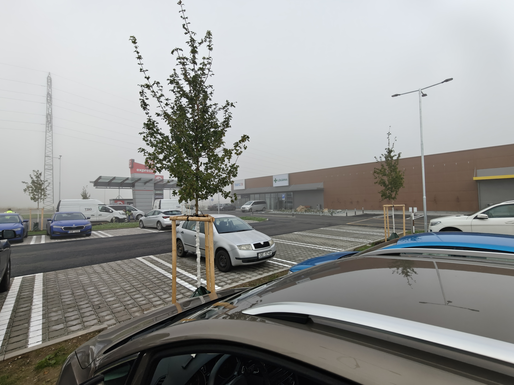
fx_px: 223
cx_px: 257
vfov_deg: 81.7
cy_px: 192
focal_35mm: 15
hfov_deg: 98.2
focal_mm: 2.3
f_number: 2
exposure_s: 1/1675
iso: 250
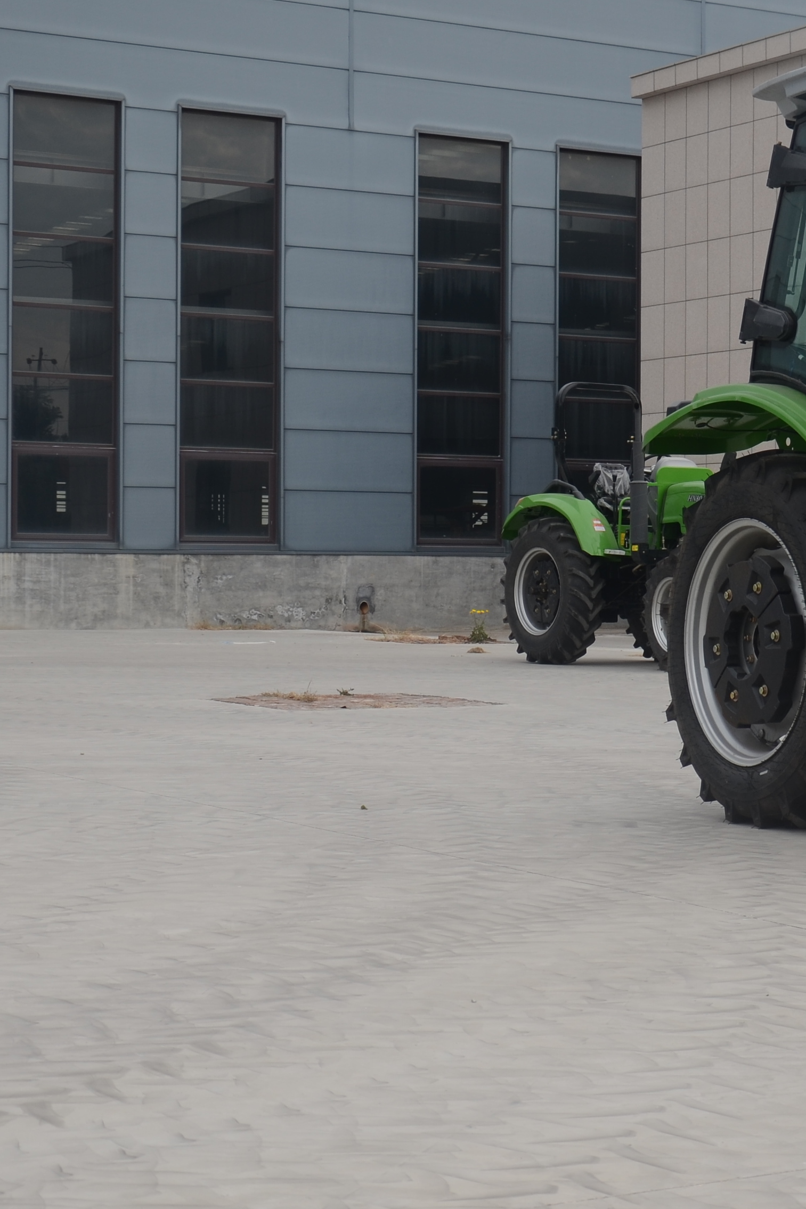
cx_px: 665
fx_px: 2620
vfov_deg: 26.0
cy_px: 585
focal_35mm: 78
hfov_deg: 17.3
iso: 100
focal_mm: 24
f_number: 3.8
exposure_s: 1/800
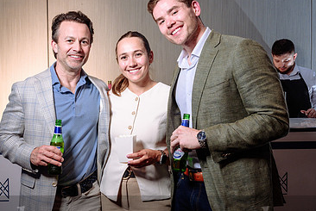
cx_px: 126
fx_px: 431
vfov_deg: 27.6
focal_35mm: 49
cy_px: 95
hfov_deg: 40.1
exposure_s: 1/50
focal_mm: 29
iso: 500
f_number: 6.3
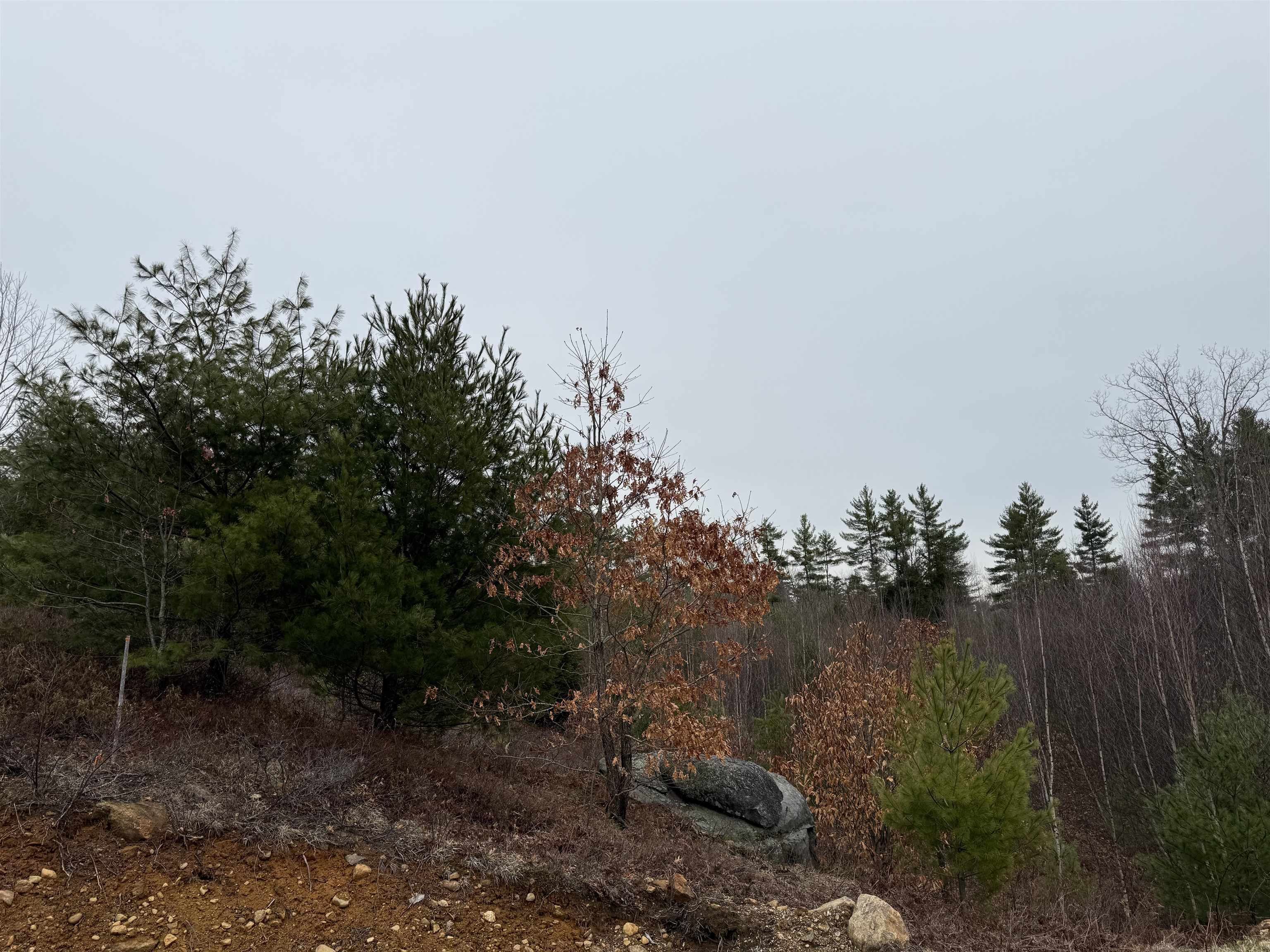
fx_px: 881
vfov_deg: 56.8
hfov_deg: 71.6
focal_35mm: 24
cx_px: 635
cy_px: 476
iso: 80
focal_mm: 6.76
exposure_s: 1/3279
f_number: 1.78
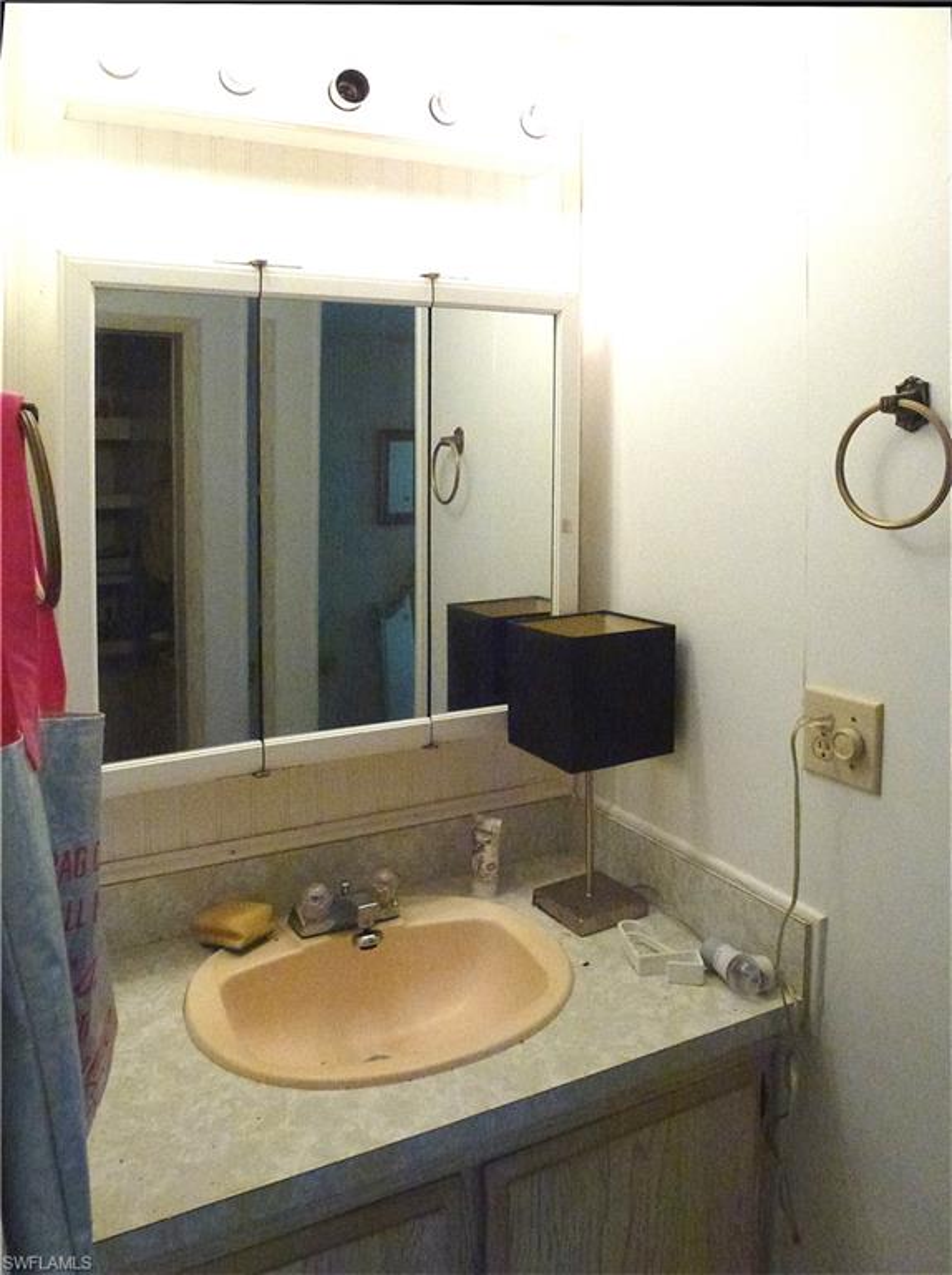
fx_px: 882
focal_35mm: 24
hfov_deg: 56.7
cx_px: 476
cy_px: 638
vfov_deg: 71.7
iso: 800
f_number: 4
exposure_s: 1/160
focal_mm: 4.3
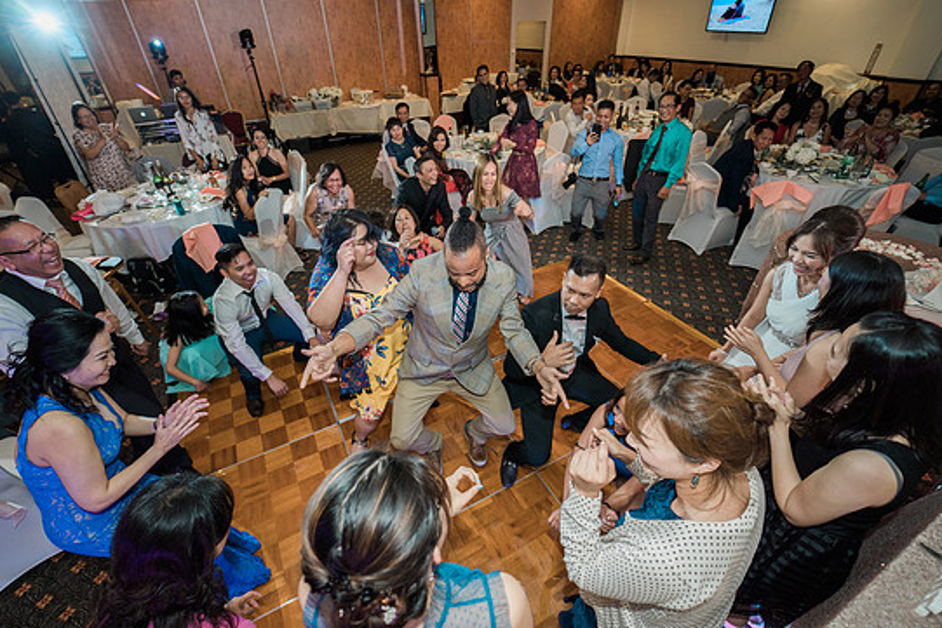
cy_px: 316
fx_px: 393
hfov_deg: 100.4
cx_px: 468
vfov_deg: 77.4
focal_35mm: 15
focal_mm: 14
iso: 800
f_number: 2.8
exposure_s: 1/160
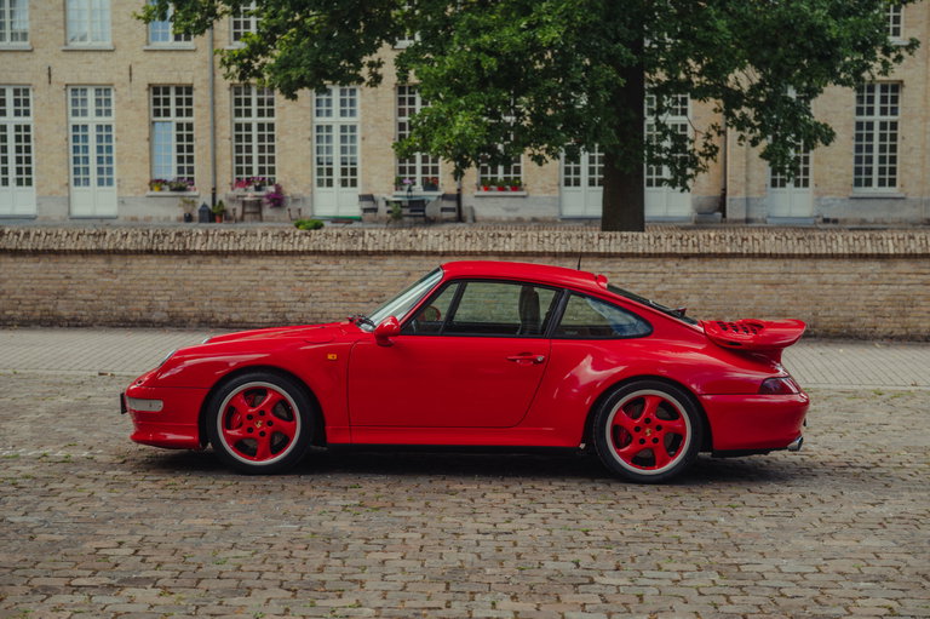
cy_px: 310
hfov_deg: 28.9
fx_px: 1807
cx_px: 465
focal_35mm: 70
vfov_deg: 19.4
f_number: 3.5
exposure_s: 1/160
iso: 100
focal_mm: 70
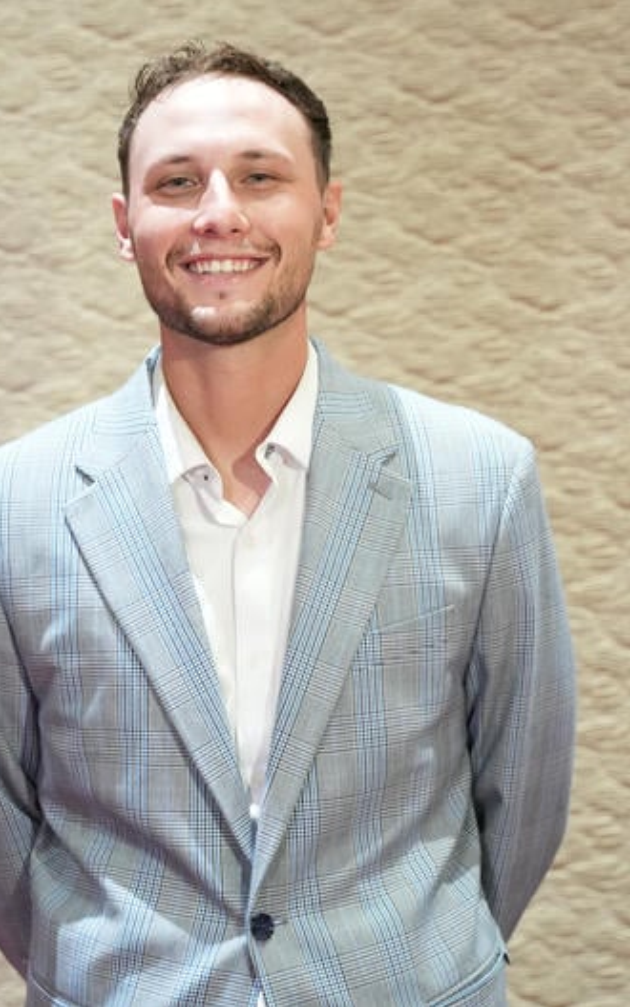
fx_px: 1972
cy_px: 503
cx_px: 235
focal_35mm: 72
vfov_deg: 28.7
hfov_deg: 18.1
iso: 5000
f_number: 2.8
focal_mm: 46.5
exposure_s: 1/50
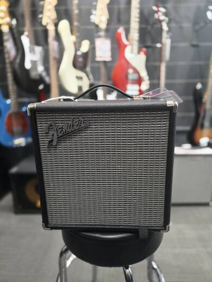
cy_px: 141
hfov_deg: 58.9
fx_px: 188
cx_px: 106
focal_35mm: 23
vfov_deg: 73.9
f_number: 1.8
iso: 1000
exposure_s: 1/120
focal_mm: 5.4
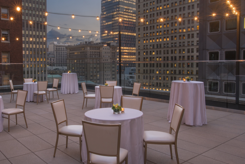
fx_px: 218
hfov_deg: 57.3
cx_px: 80
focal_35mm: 32
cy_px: 75
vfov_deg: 41.1
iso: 320
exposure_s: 2
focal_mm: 22
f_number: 22
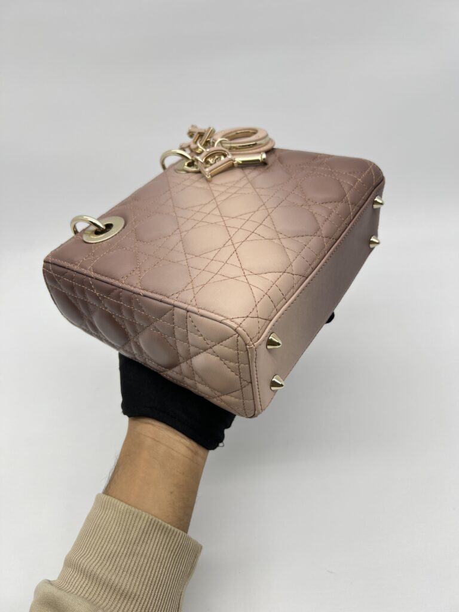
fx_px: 460
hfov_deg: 53.1
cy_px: 306
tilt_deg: -42.2
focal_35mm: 26
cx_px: 230
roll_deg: +6.9
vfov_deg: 67.3
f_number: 1.5
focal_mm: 5.7
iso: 32
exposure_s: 1/106
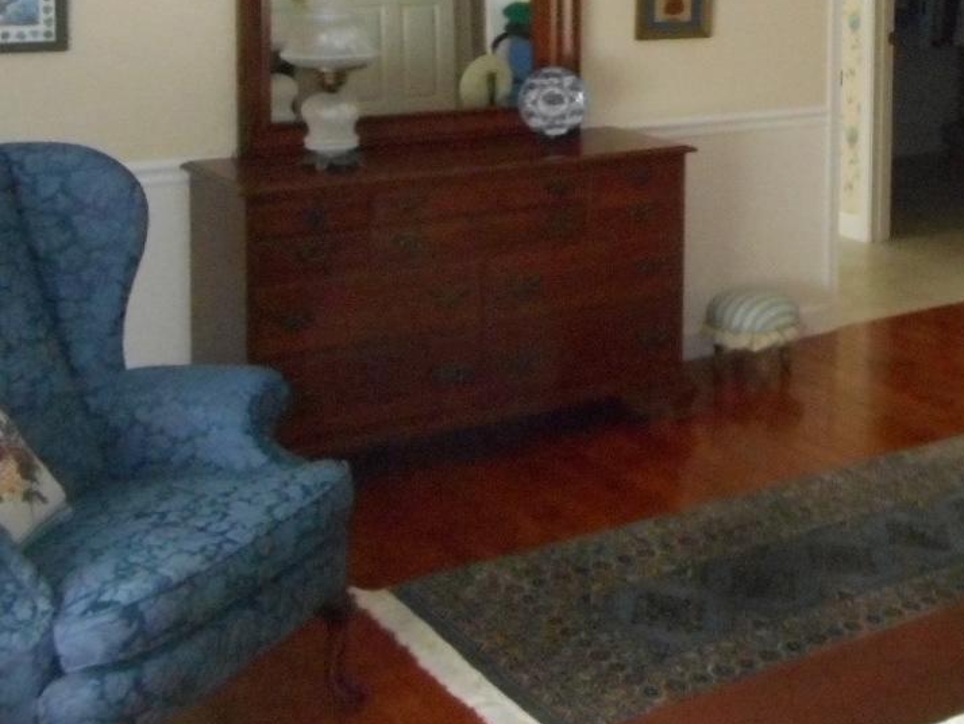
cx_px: 929
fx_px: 1560
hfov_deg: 32.1
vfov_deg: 25.0
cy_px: 26
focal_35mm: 56
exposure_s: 1/25
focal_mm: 4.5
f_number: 3.7
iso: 800
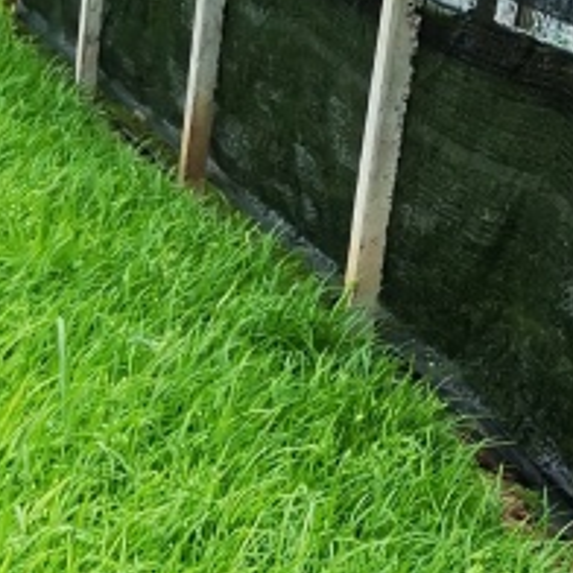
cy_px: 1373
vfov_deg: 11.2
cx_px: 263
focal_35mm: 130
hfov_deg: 13.4
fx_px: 2435
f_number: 1.8
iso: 50
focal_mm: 4.75
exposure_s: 1/384
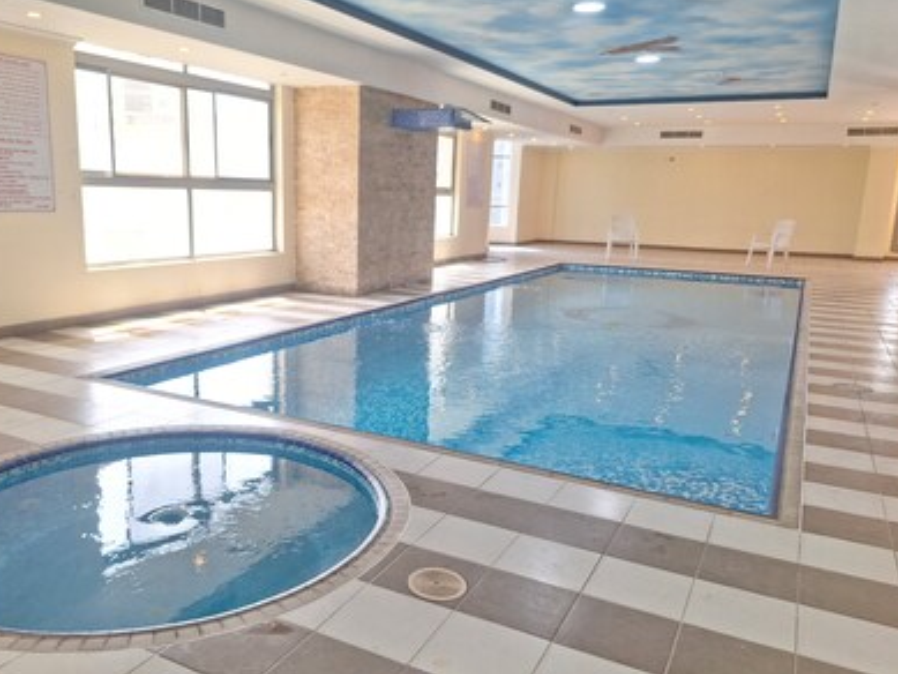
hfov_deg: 65.0
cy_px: 334
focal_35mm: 27
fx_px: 701
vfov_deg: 51.4
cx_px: 382
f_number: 1.8
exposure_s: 1/50
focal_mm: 5.54
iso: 64
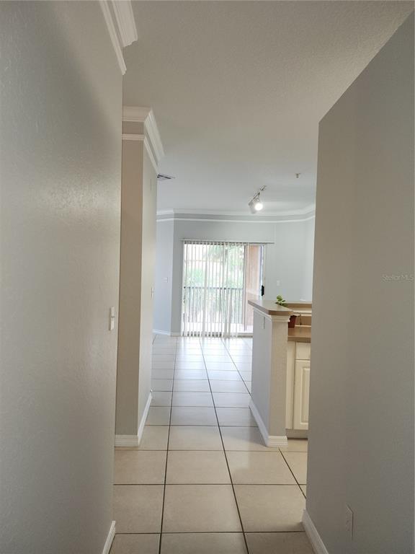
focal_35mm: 23
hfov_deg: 58.9
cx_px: 208
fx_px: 368
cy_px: 277
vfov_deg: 73.9
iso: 125
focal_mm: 6.4
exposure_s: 1/60
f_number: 1.8
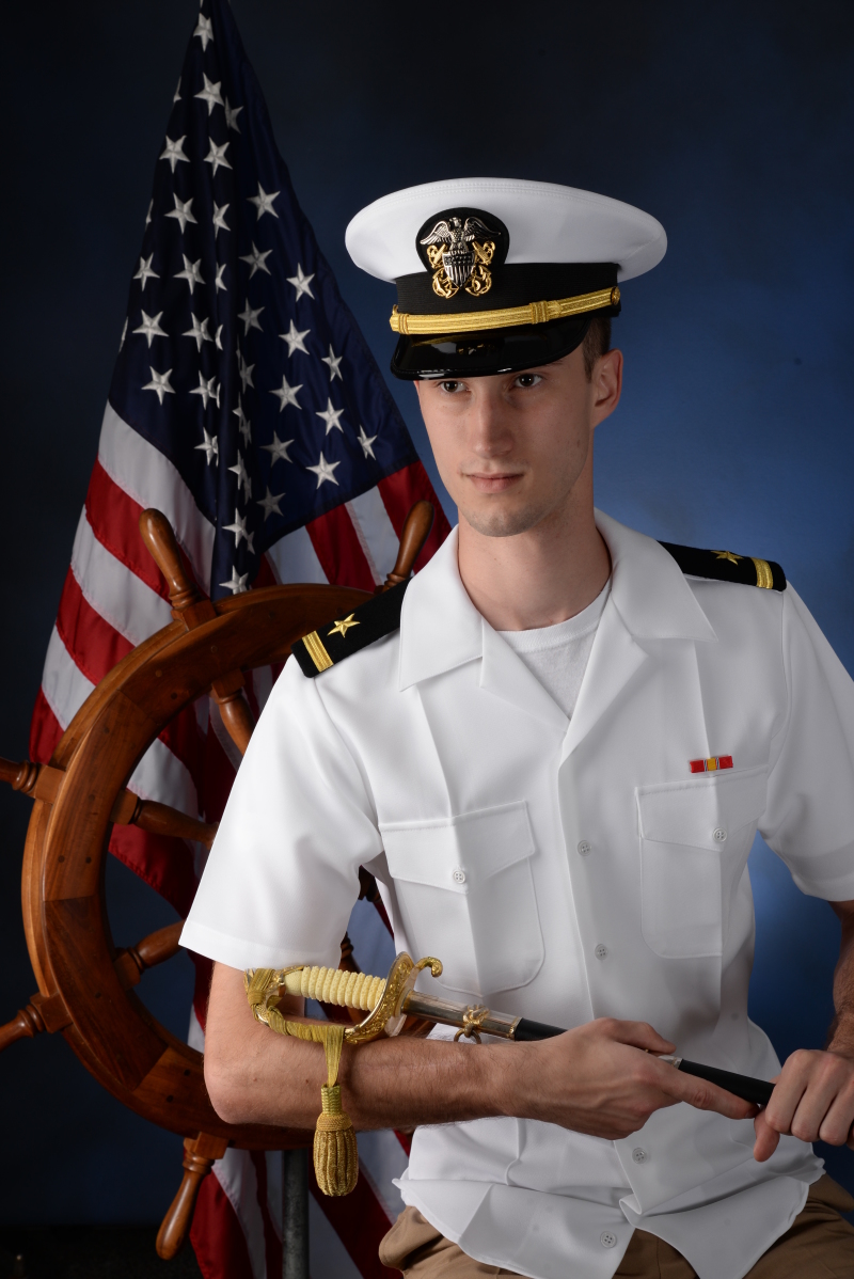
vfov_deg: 30.9
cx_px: 427
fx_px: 2310
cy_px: 640
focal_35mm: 65
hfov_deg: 20.9
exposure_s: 1/200
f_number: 11
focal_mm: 65
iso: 200
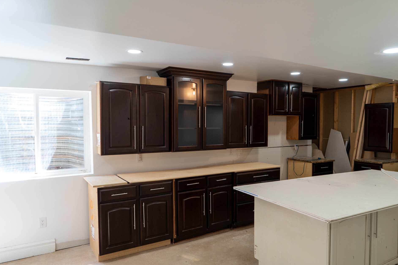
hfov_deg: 69.3
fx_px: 287
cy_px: 139
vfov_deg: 49.5
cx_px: 213
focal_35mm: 26
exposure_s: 1/160
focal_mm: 24
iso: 800
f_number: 4
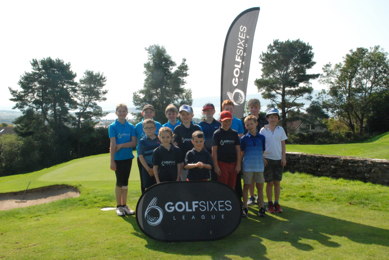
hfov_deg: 46.3
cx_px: 194
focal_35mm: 42
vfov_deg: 32.0
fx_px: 454
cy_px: 130
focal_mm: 28
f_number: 25
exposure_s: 1/200
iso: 1250
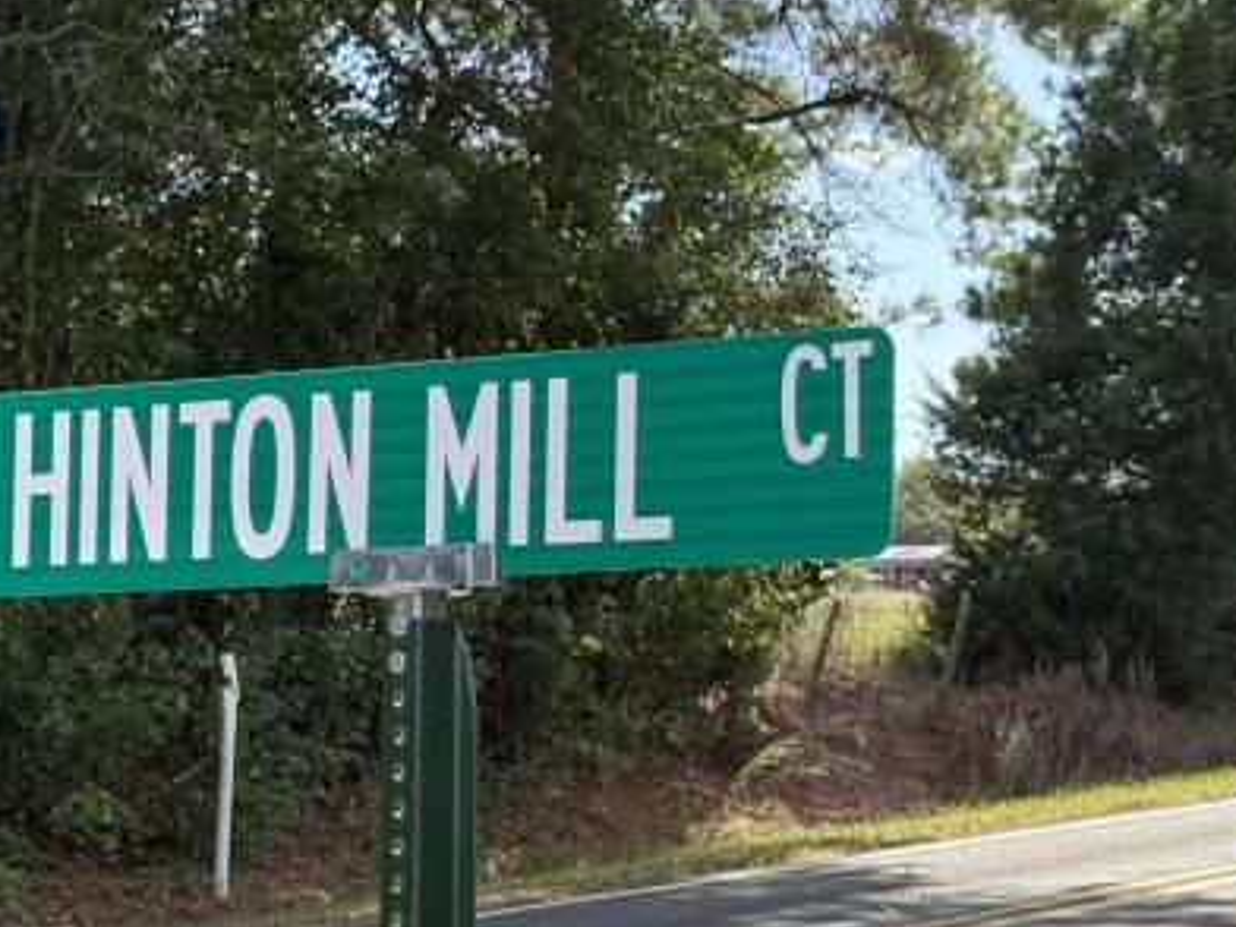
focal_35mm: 98
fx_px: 3499
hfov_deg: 20.0
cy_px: 416
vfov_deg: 15.1
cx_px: 627
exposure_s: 1/1377
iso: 100
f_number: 1.78
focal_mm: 6.76
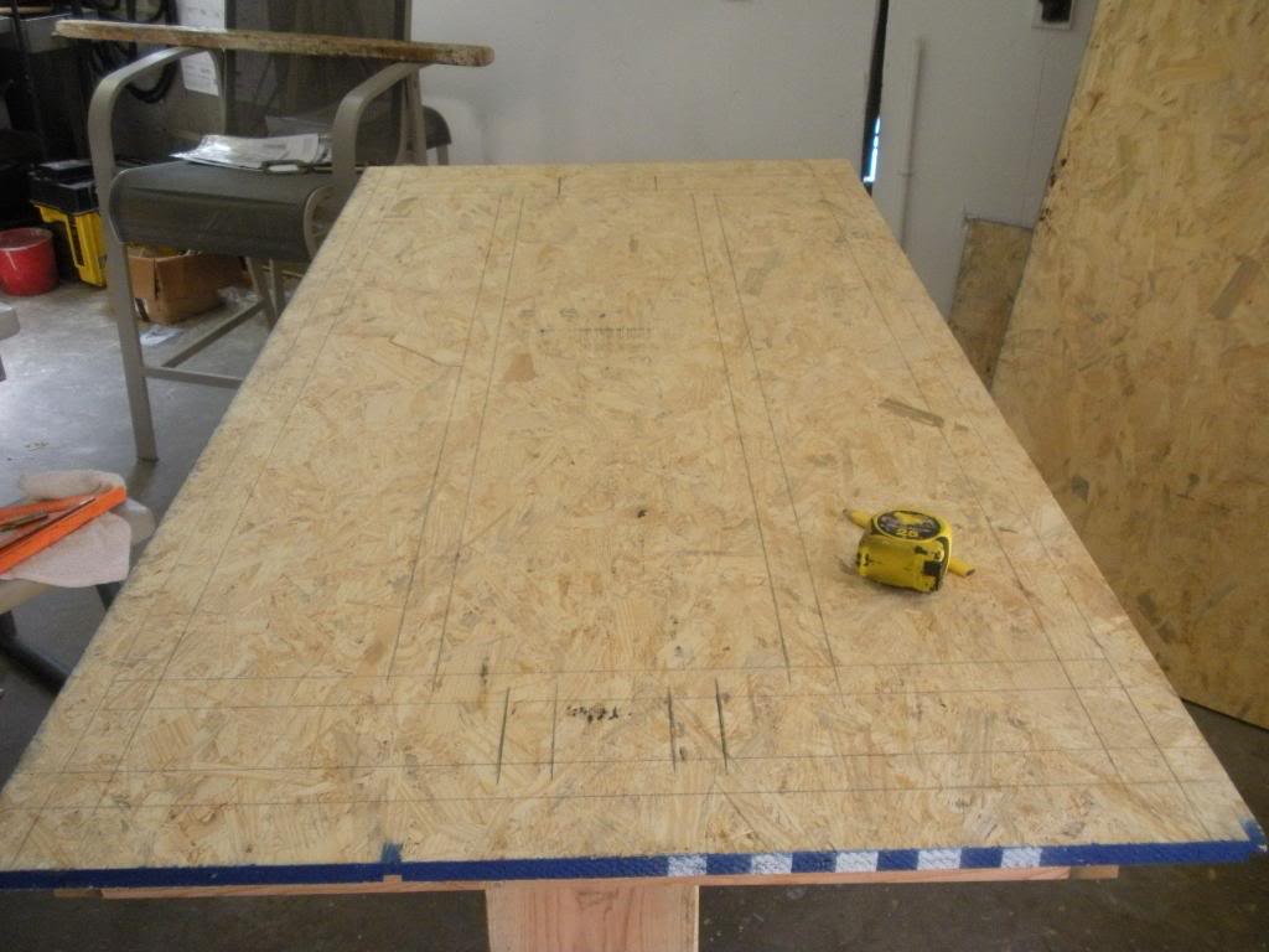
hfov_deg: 51.4
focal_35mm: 36
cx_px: 634
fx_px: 1320
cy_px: 476
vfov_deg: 39.7
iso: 400
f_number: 3.5
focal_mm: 6.3
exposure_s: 1/44.6
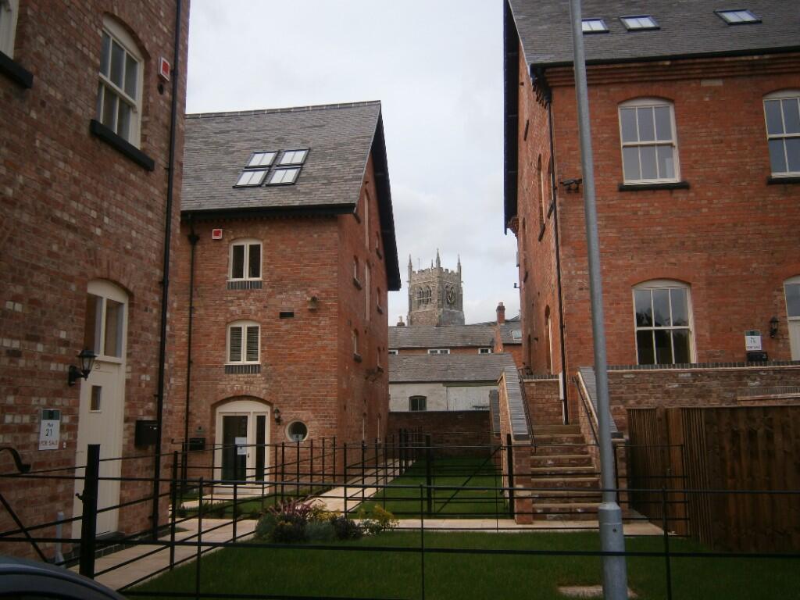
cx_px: 400
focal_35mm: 31
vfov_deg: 45.4
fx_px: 716
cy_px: 300
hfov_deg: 58.4
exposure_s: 1/1000
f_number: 2.9
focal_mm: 5.5
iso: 80
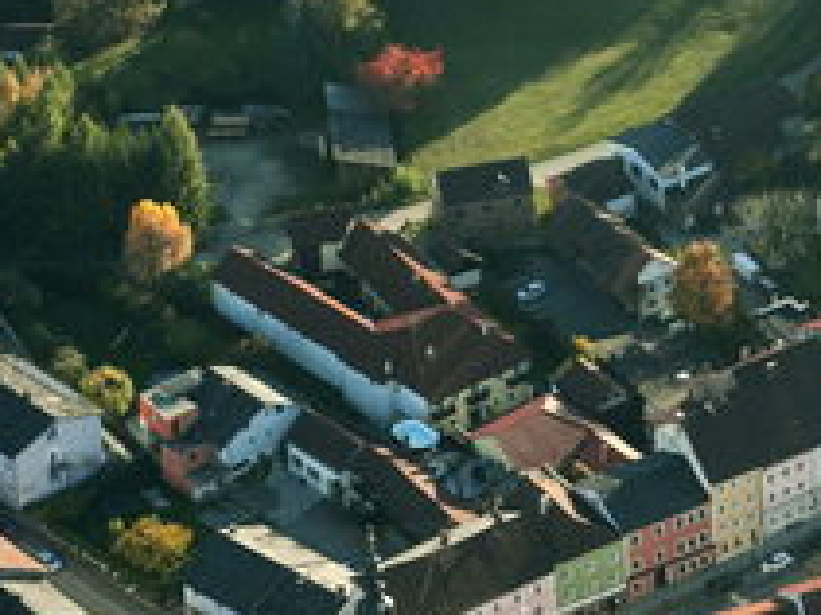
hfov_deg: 10.6
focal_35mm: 181
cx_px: 1136
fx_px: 4290
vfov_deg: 8.2
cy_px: 531
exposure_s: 1/2500
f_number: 8
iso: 640
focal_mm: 62
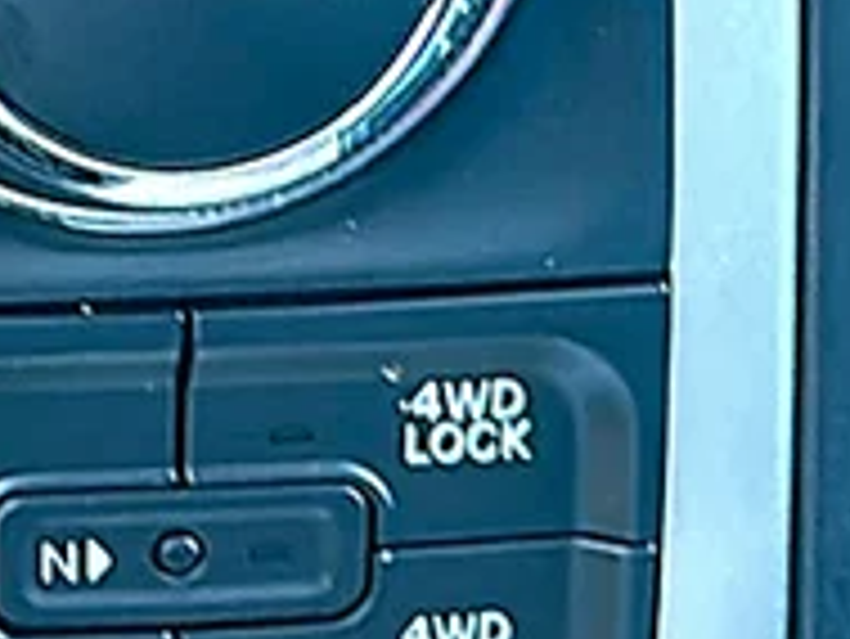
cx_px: 4
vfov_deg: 9.1
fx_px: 4005
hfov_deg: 12.0
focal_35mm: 163
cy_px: 38
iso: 125
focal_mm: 6.86
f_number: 1.78
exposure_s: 1/40
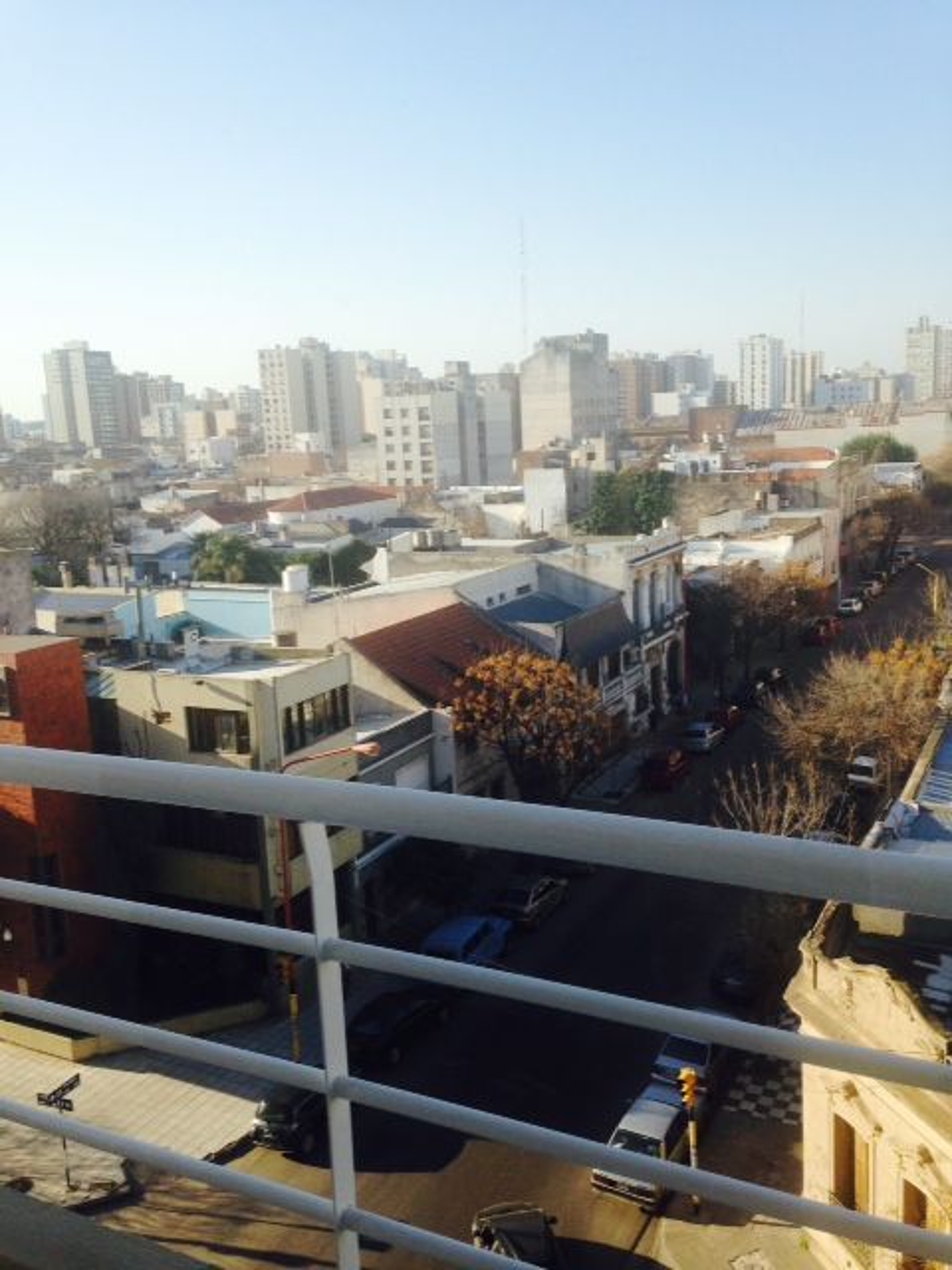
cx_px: 476
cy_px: 635
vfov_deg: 55.4
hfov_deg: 42.9
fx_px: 1210
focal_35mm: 33
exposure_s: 1/775
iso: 50
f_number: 2.4
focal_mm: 4.12
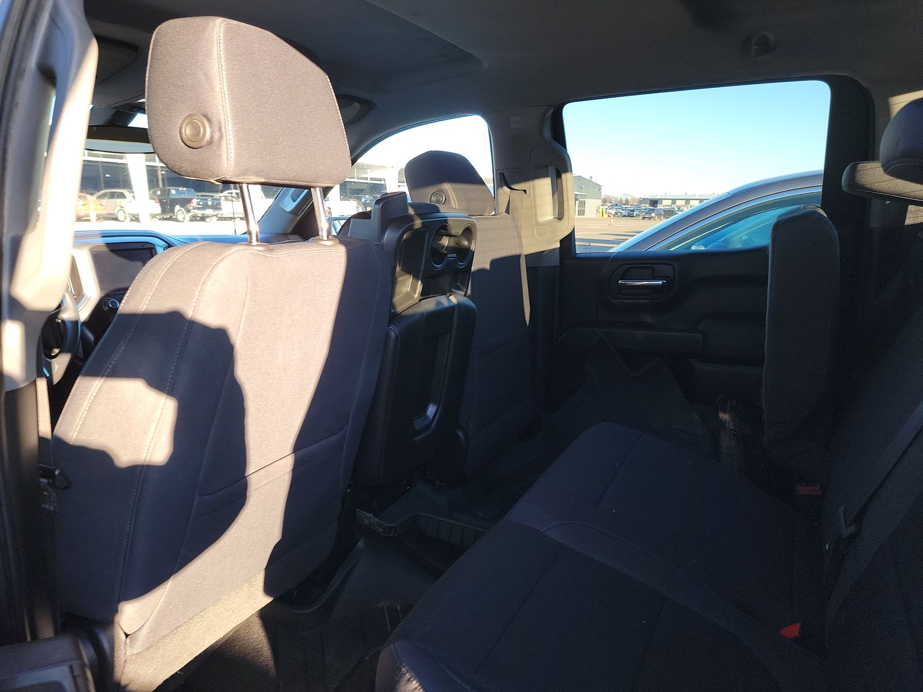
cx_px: 462
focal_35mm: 24
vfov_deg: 56.8
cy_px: 346
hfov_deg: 71.6
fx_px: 640
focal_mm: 6.7
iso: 76
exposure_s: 1/59
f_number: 1.8
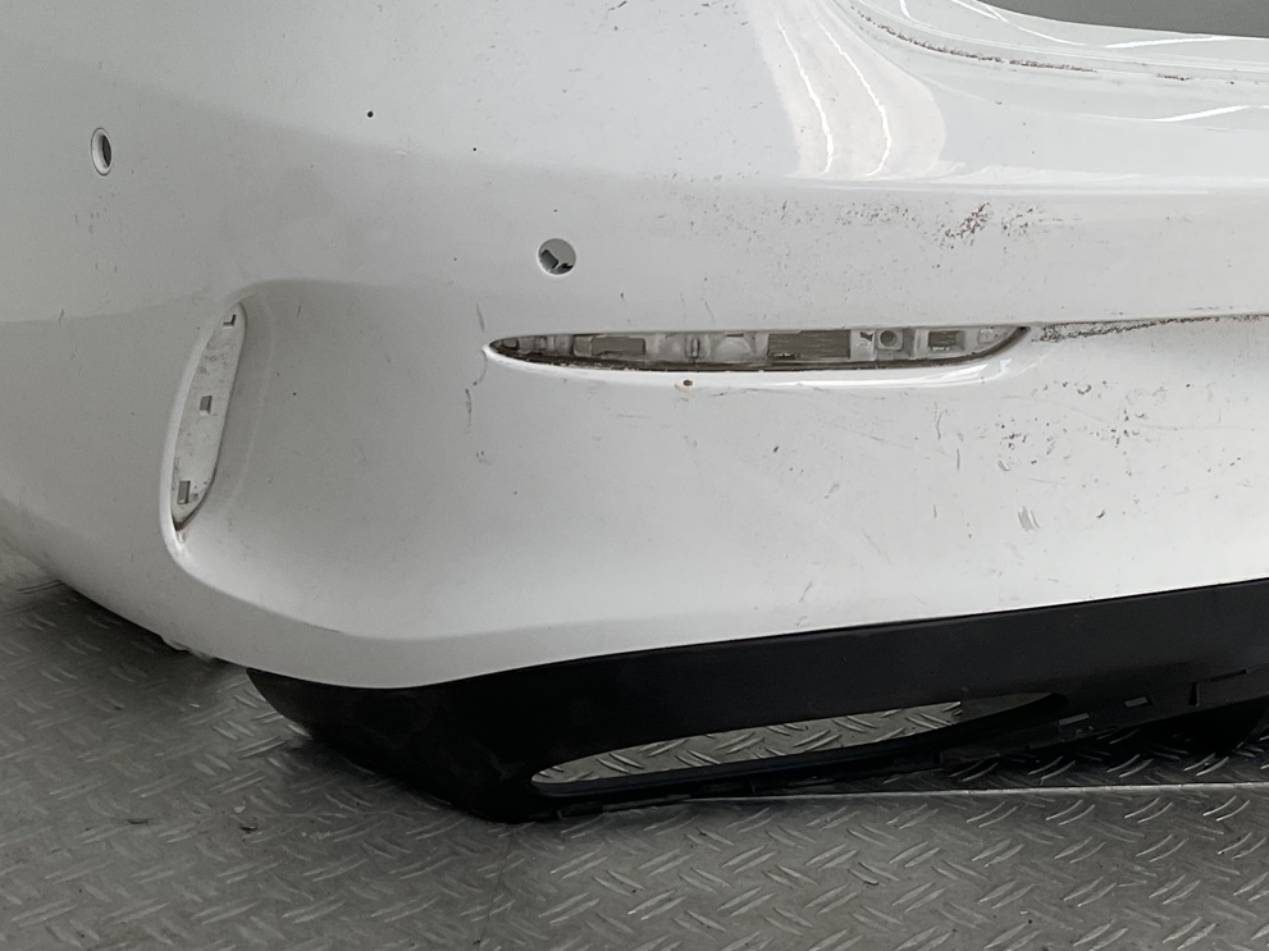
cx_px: 1021
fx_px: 2163
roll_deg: -0.3
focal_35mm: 59
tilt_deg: -8.0
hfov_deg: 31.8
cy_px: 77
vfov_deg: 24.1
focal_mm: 3
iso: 16
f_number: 1.8
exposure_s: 1/473
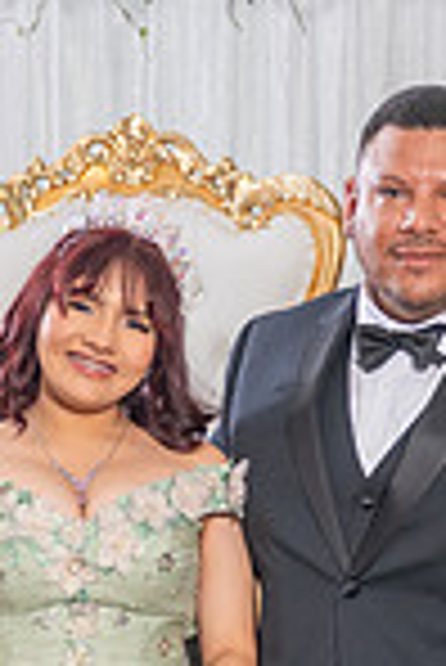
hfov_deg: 9.0
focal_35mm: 152
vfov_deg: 13.1
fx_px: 2818
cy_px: 844
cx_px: 136
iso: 400
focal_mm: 27
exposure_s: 1/160
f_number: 3.5
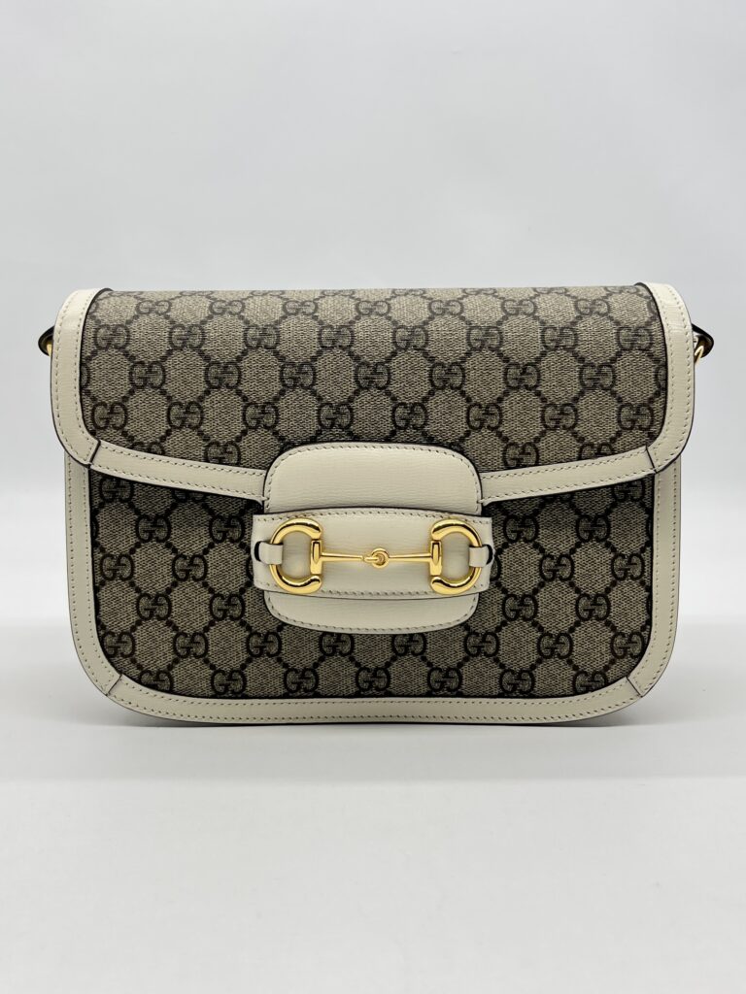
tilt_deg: -7.4
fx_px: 747
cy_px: 497
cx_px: 373
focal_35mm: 26
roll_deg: -0.3
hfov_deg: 53.1
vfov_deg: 67.3
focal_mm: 5.7
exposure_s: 1/143
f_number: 1.5
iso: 32
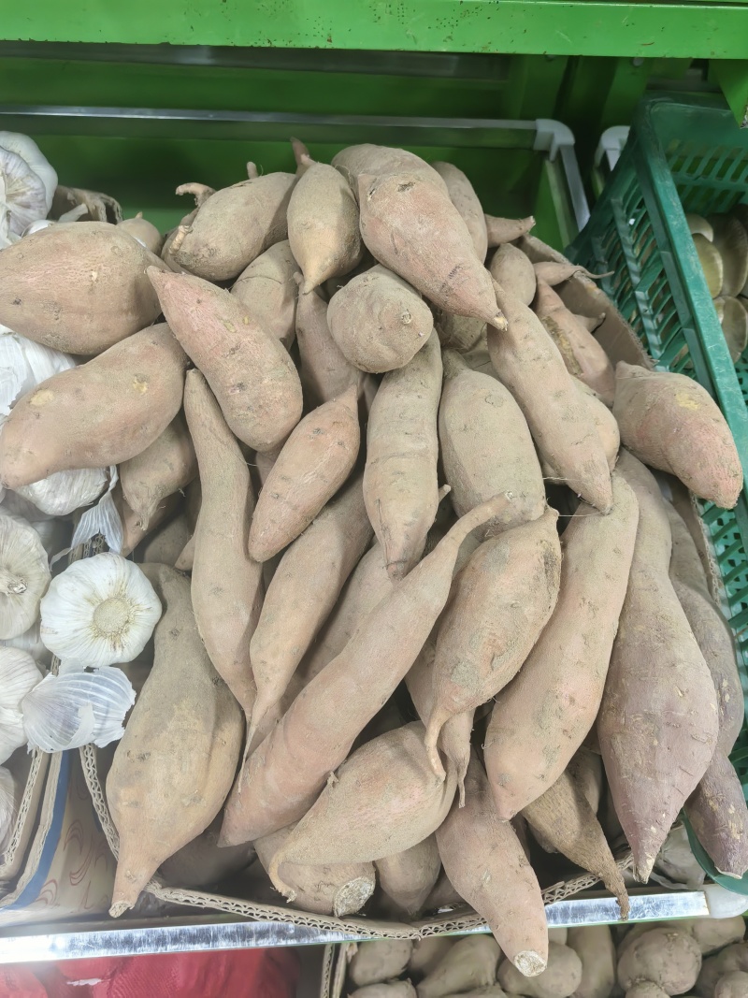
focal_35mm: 27
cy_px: 499
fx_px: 778
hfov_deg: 51.3
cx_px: 374
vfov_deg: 65.3
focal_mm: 5.52
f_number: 1.9
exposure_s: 1/167
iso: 500
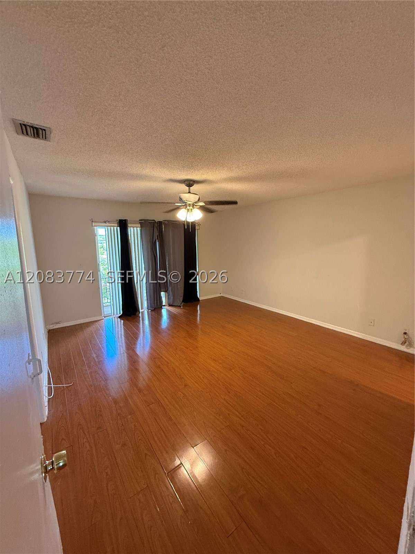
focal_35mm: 14
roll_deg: -0.4
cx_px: 208
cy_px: 277
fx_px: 224
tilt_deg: -9.6
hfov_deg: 85.7
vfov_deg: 102.1
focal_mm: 2.22
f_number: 2.2
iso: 400
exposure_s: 1/60
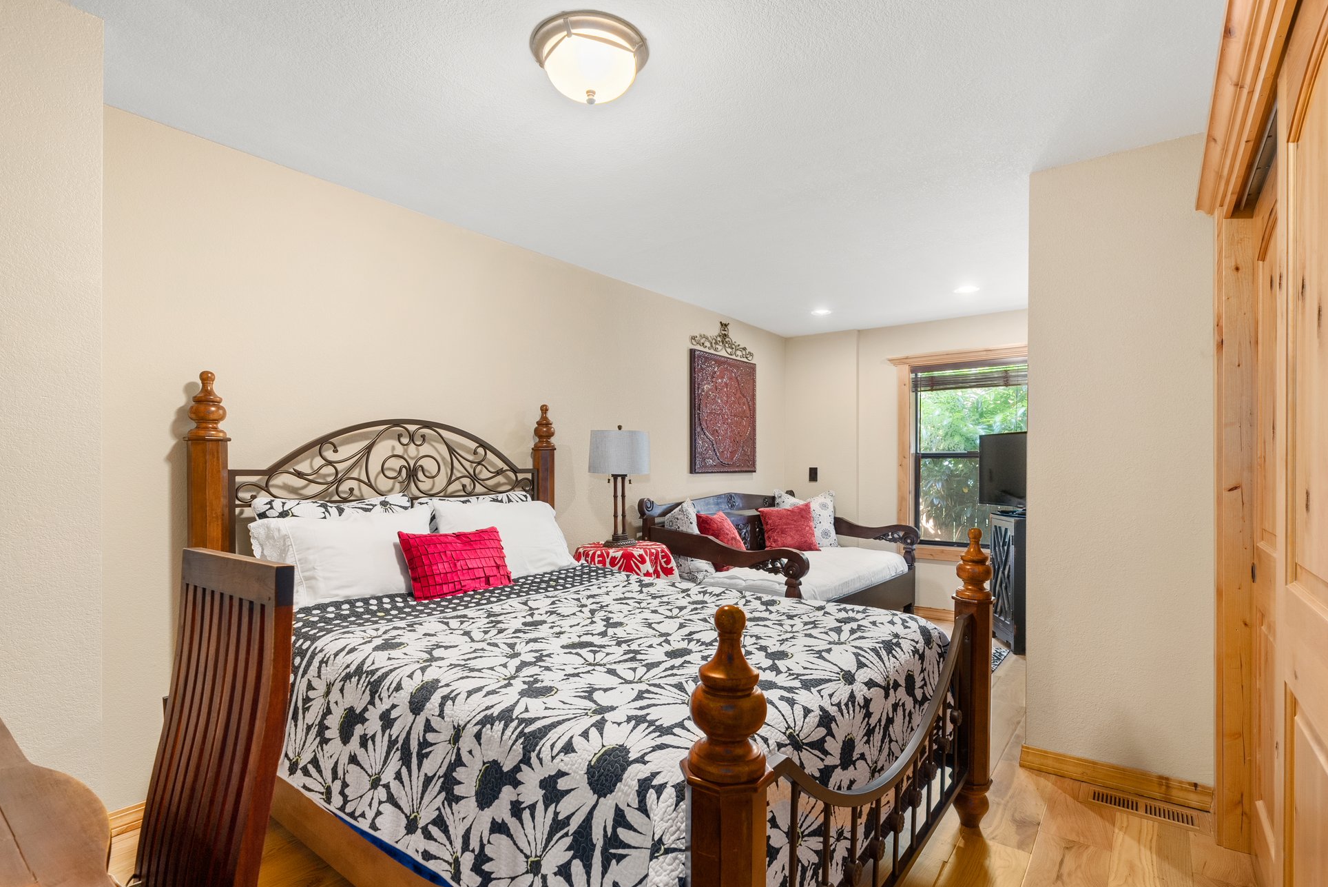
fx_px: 627
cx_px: 672
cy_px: 470
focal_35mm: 17
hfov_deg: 93.3
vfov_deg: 70.4
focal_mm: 16
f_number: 8
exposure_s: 1.3
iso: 500
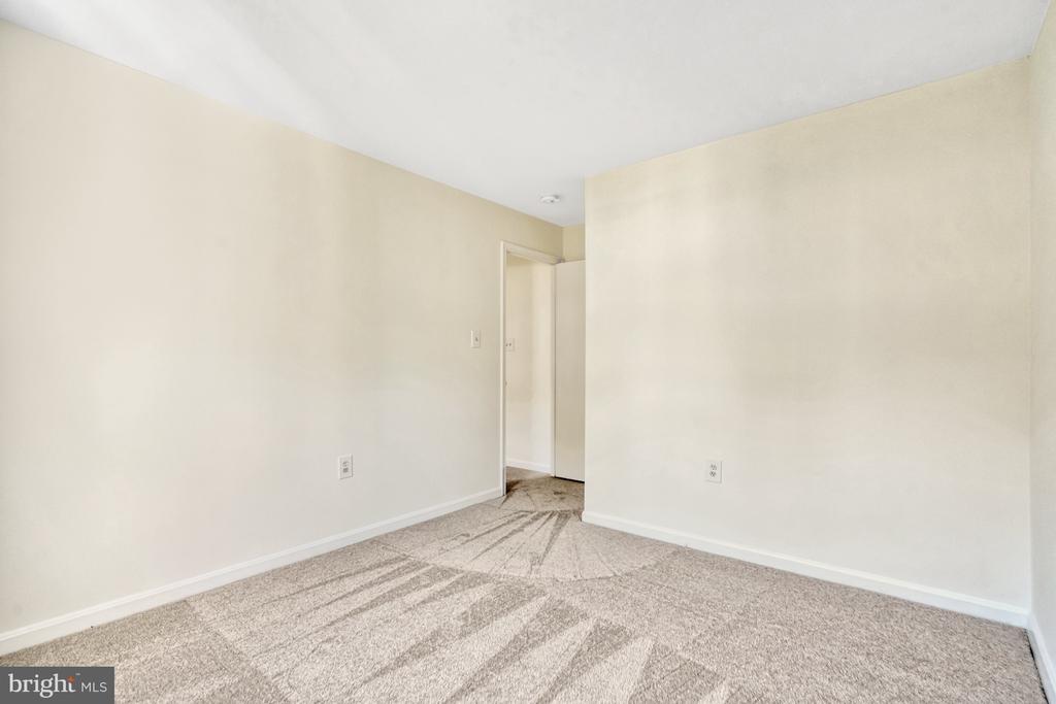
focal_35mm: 16
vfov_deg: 73.8
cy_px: 352
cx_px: 528
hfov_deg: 96.7
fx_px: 469
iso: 1250
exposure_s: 1/80
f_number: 8
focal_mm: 16
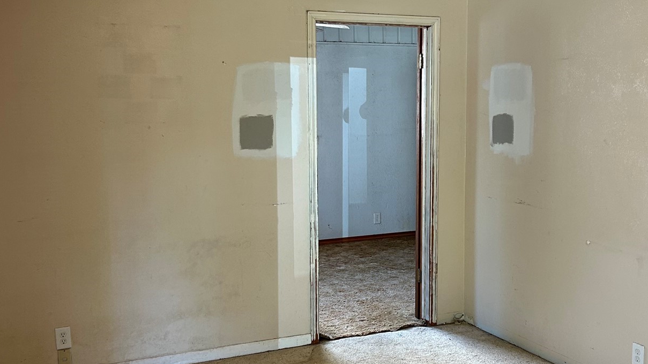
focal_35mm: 48
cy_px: 204
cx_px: 388
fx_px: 825
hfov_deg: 42.7
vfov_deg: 24.9
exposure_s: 1/60
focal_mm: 5.7
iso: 100
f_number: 1.5
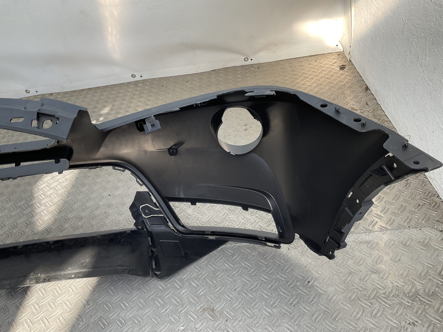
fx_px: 371
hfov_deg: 61.7
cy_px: 166
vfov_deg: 48.2
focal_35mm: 29
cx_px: 222
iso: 20
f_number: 1.8
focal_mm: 3
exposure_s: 1/120
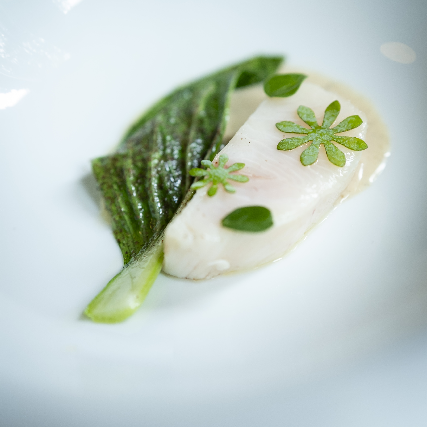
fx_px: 740
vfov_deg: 32.2
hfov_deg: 32.2
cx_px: 216
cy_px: 190
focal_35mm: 53
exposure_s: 1/200
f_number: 2
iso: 250
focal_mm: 27
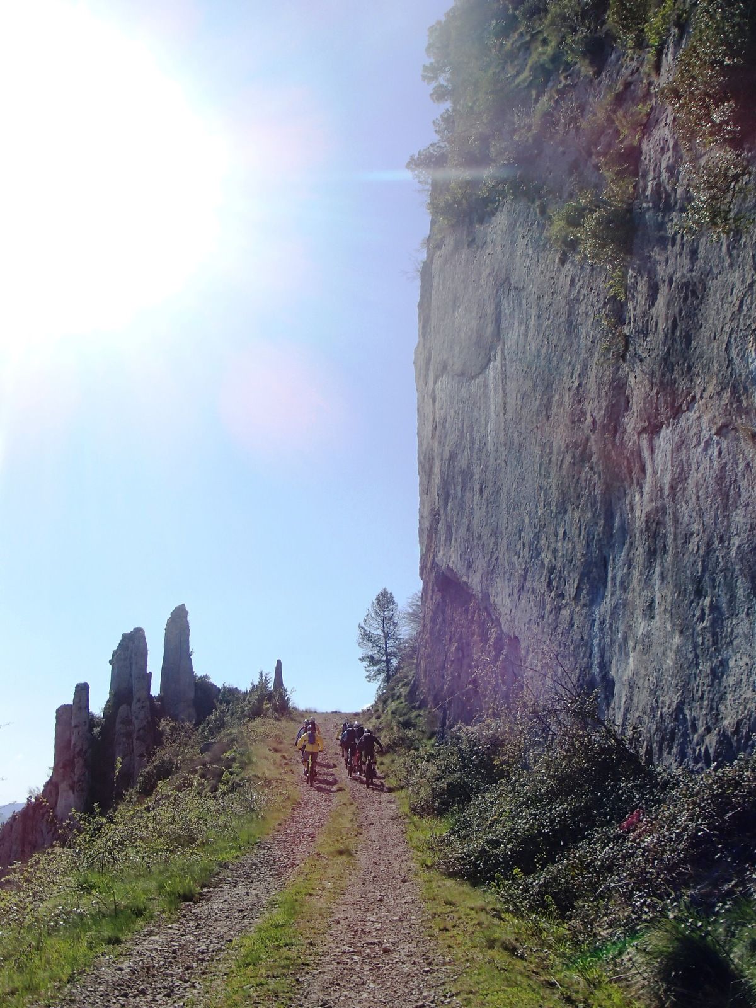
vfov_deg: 49.0
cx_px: 378
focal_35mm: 38
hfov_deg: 37.7
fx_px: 1107
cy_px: 504
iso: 100
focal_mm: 6.83
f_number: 4.6
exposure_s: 1/1000
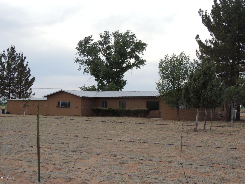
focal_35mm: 55
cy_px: 92
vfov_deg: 26.6
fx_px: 389
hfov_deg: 34.9
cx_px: 122
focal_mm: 9.8
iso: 110
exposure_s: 1/60
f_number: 3.7
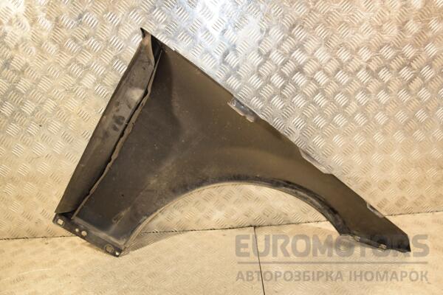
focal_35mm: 32
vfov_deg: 41.7
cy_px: 148
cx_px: 222
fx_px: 388
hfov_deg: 59.5
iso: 800
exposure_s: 1/160
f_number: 5
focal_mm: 21
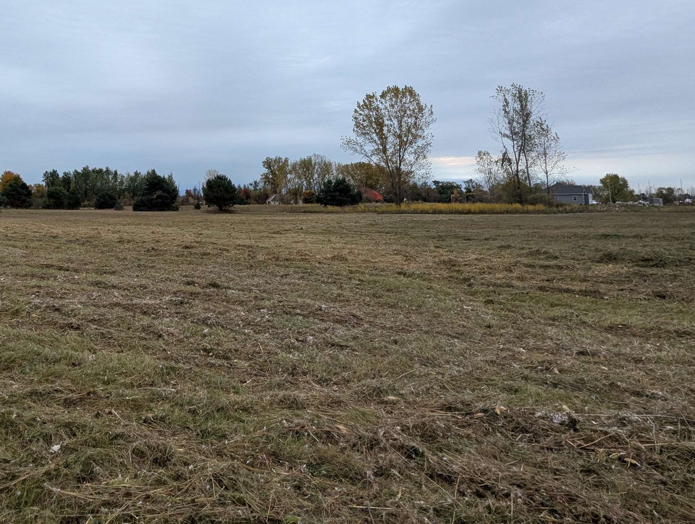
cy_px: 165
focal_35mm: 21
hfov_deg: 71.9
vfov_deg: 61.7
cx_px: 152
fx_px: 422
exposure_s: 1/769
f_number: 2.2
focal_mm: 1.95
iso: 49
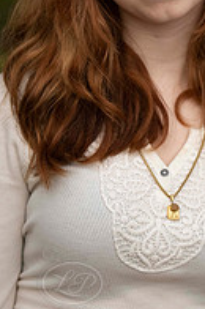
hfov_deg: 9.8
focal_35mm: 138
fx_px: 1183
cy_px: 44
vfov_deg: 14.8
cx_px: 197
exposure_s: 1/1600
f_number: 2.8
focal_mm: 60
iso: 2000
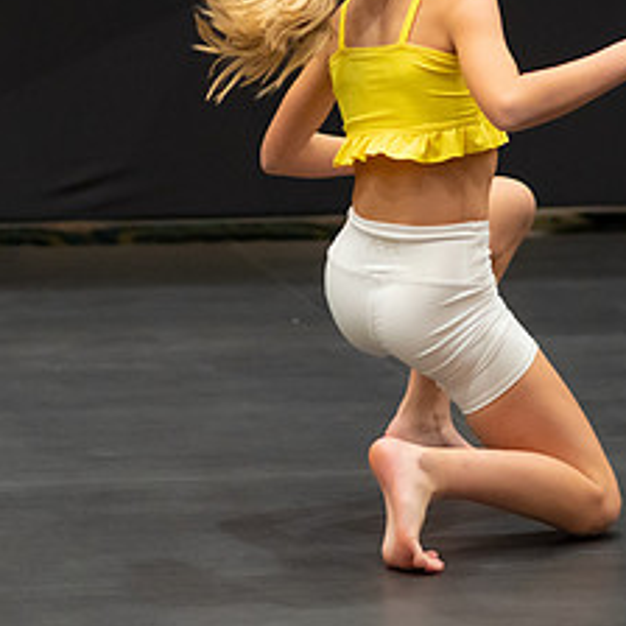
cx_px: 383
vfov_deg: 6.3
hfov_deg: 6.3
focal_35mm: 279
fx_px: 5708
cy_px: 138
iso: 1600
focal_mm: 85
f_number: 2
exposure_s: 1/500
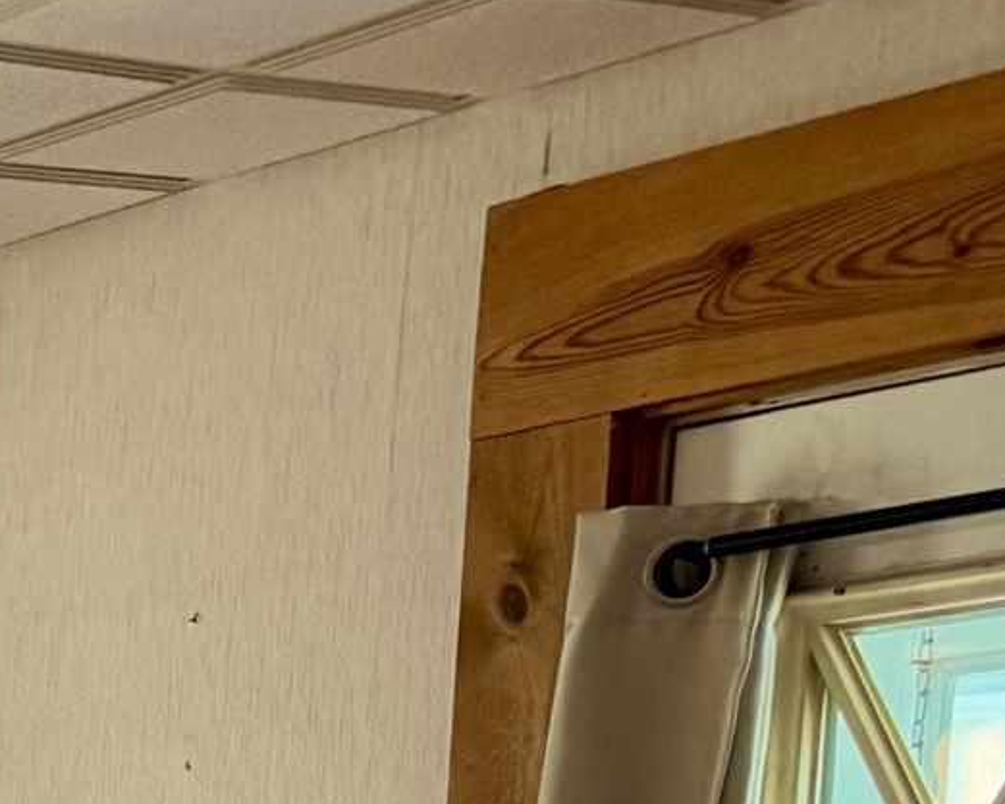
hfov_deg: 11.4
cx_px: -1468
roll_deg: -0.2
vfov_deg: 9.8
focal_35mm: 138
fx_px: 4105
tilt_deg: -9.6
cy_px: 1953
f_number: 1.78
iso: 125
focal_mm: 6.76
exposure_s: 1/120
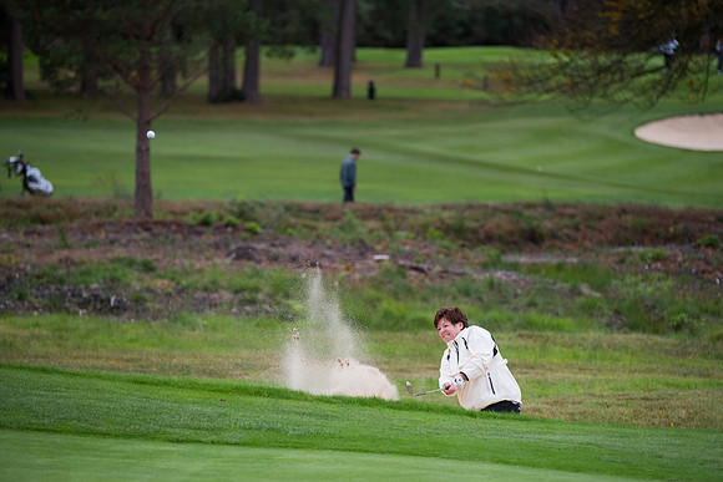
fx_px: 4017
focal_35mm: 200
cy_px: 241
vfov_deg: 6.9
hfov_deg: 10.3
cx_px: 362
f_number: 4
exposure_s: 1/2000
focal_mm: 200
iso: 1000
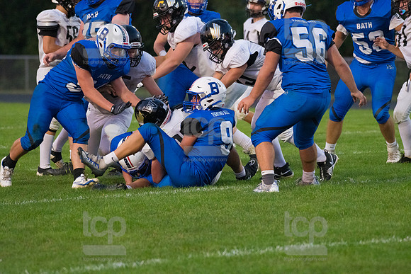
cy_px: 137
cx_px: 206
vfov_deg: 4.7
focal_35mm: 290
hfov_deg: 7.1
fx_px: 3311
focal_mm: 290
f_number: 5.6
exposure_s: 1/1600
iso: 6400
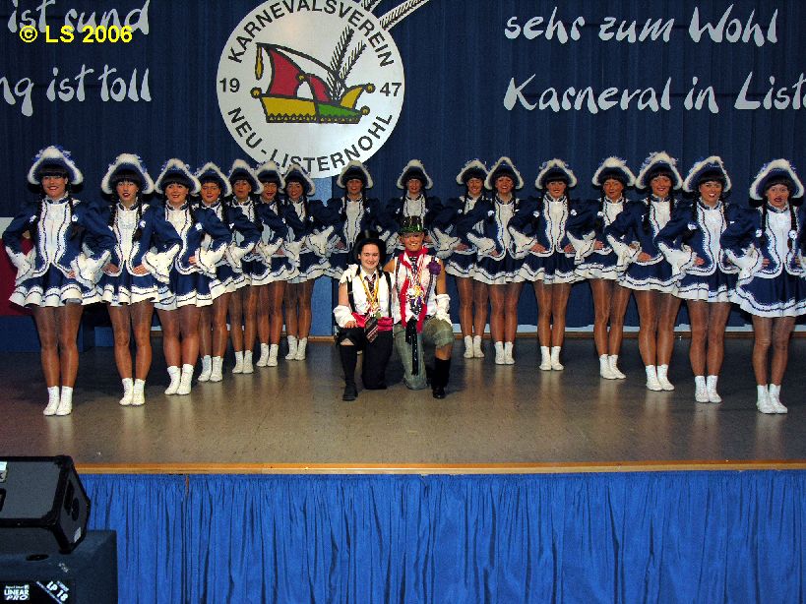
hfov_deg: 41.2
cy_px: 302
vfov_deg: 31.5
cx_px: 403
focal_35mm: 46
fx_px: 1071
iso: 100
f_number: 4.2
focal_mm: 11.8
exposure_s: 1/60.1
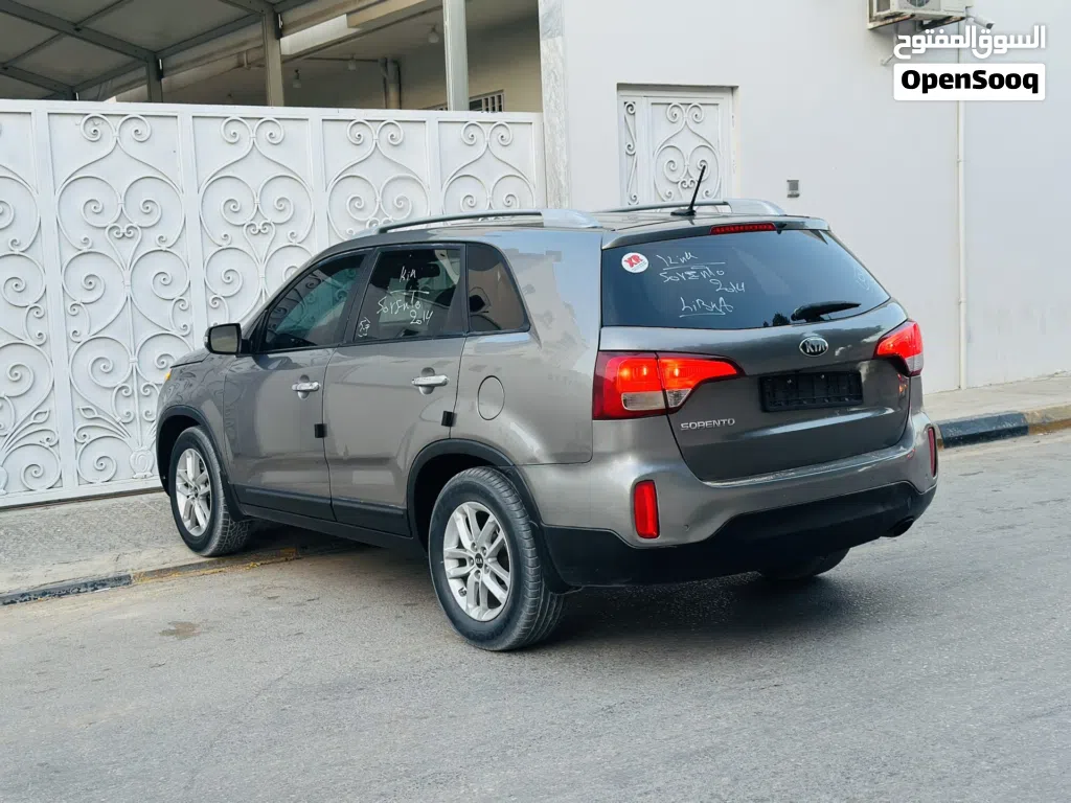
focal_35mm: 48
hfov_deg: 39.7
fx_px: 1485
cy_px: 402
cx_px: 536
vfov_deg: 30.3
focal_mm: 6.86
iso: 125
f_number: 1.78
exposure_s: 1/60
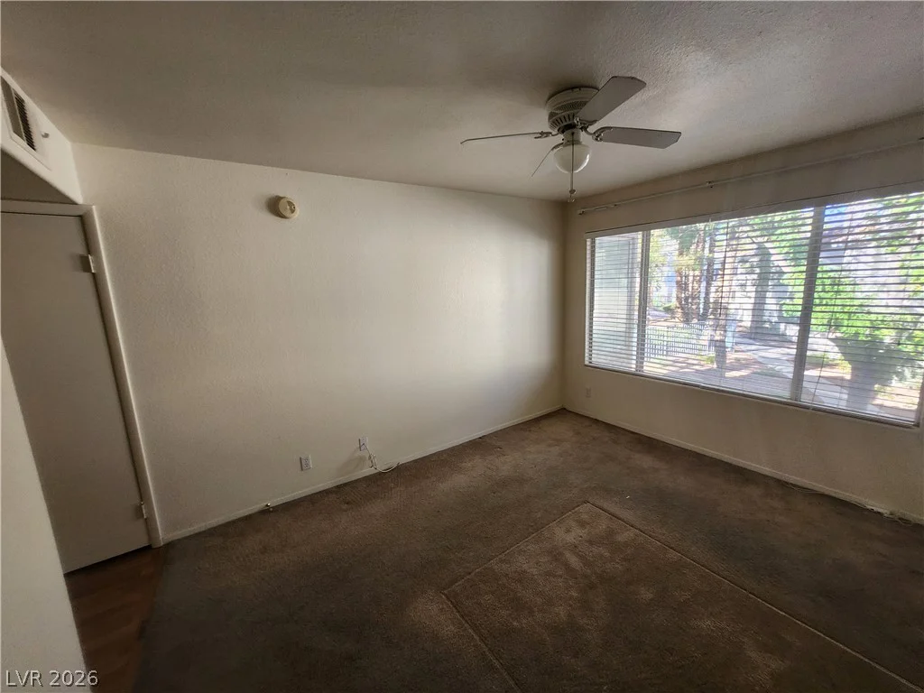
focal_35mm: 13
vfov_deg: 89.9
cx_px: 462
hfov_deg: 106.2
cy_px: 346
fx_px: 347
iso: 80
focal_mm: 1.74
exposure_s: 1/60
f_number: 2.2
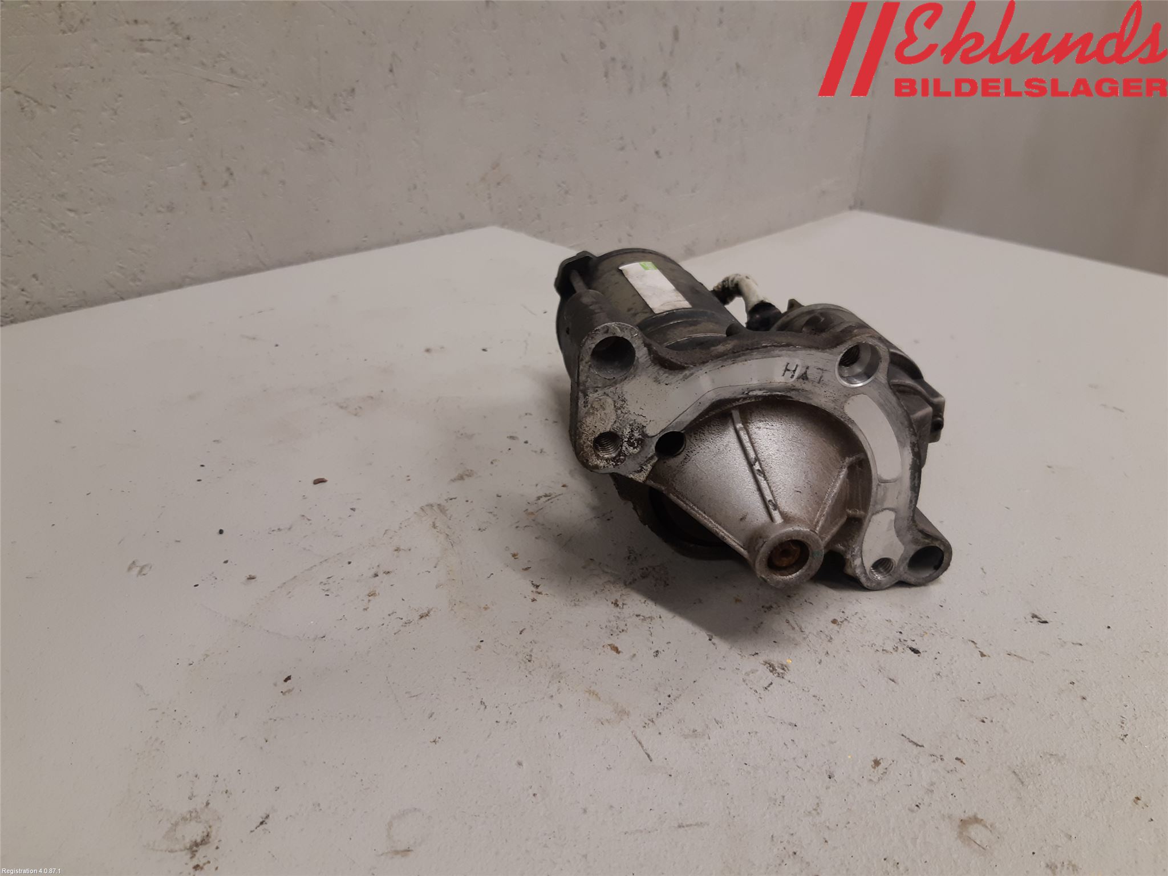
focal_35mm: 26
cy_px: 438
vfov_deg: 53.1
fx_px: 877
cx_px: 584
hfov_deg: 67.3
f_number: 1.7
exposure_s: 1/50
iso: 100
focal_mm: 3.93
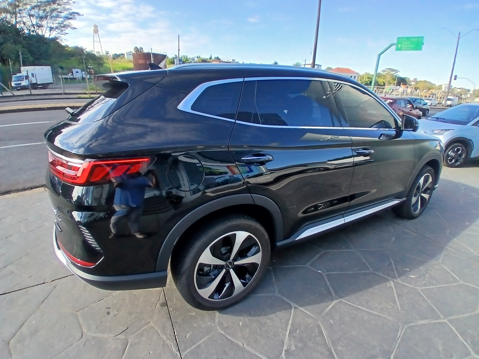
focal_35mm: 17
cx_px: 240
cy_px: 180
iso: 50
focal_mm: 1.4
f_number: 2.2
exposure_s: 1/441
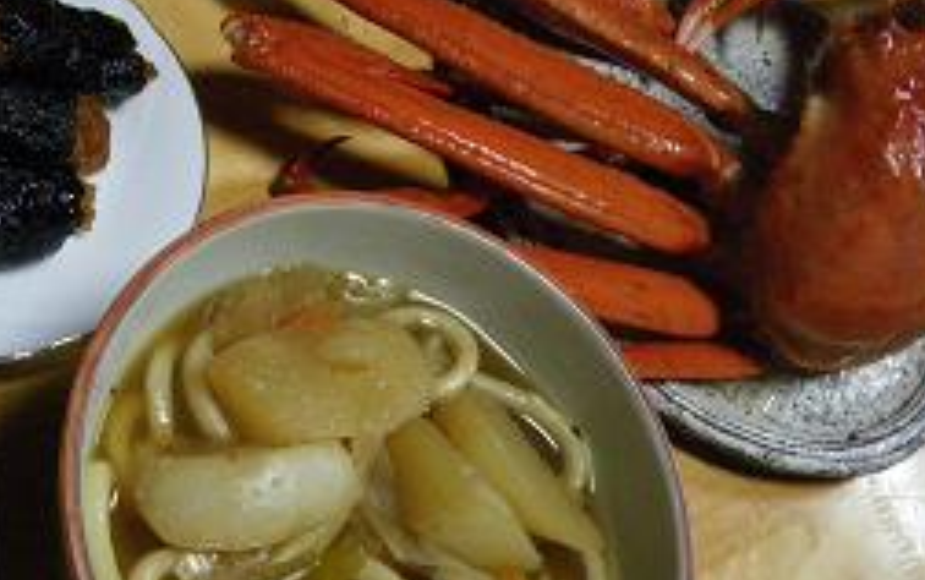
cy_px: 363
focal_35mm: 43
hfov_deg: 45.4
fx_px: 1085
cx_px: 295
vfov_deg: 29.8
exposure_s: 1/40
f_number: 3.5
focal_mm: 5
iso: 800
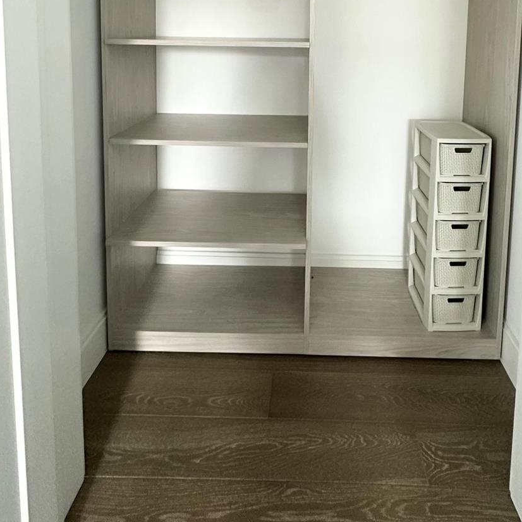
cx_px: 308
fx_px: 392
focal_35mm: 23
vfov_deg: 58.1
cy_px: 57
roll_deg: -1.2
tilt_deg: -4.1
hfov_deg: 66.7
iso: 500
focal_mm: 2.22
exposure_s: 1/60
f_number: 2.2
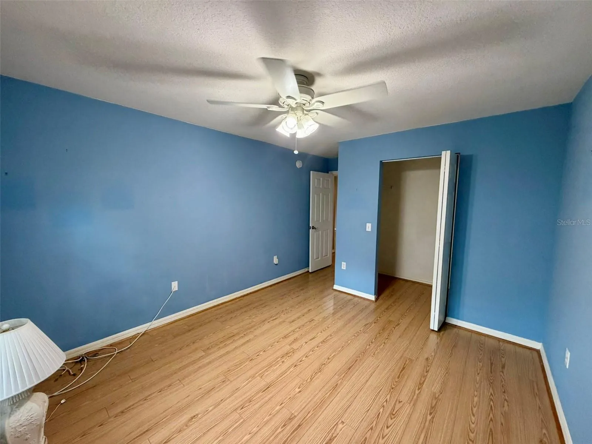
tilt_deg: -6.1
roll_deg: -0.9
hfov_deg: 102.1
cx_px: 296
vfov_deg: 85.7
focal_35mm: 14
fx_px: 239
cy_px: 222
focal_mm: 2.22
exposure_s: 1/120
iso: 320
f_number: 2.2
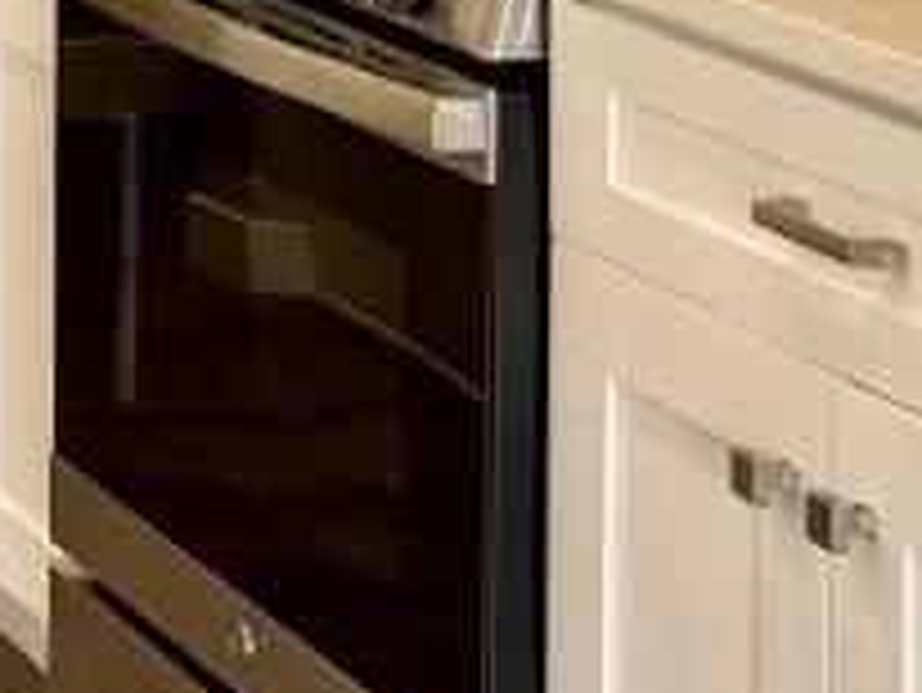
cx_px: -1376
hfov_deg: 10.9
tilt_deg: -1.3
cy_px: -680
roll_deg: +0.0
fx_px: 3998
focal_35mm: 150
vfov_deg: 9.3
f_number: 1.78
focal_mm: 6.76
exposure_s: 1/120
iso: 160
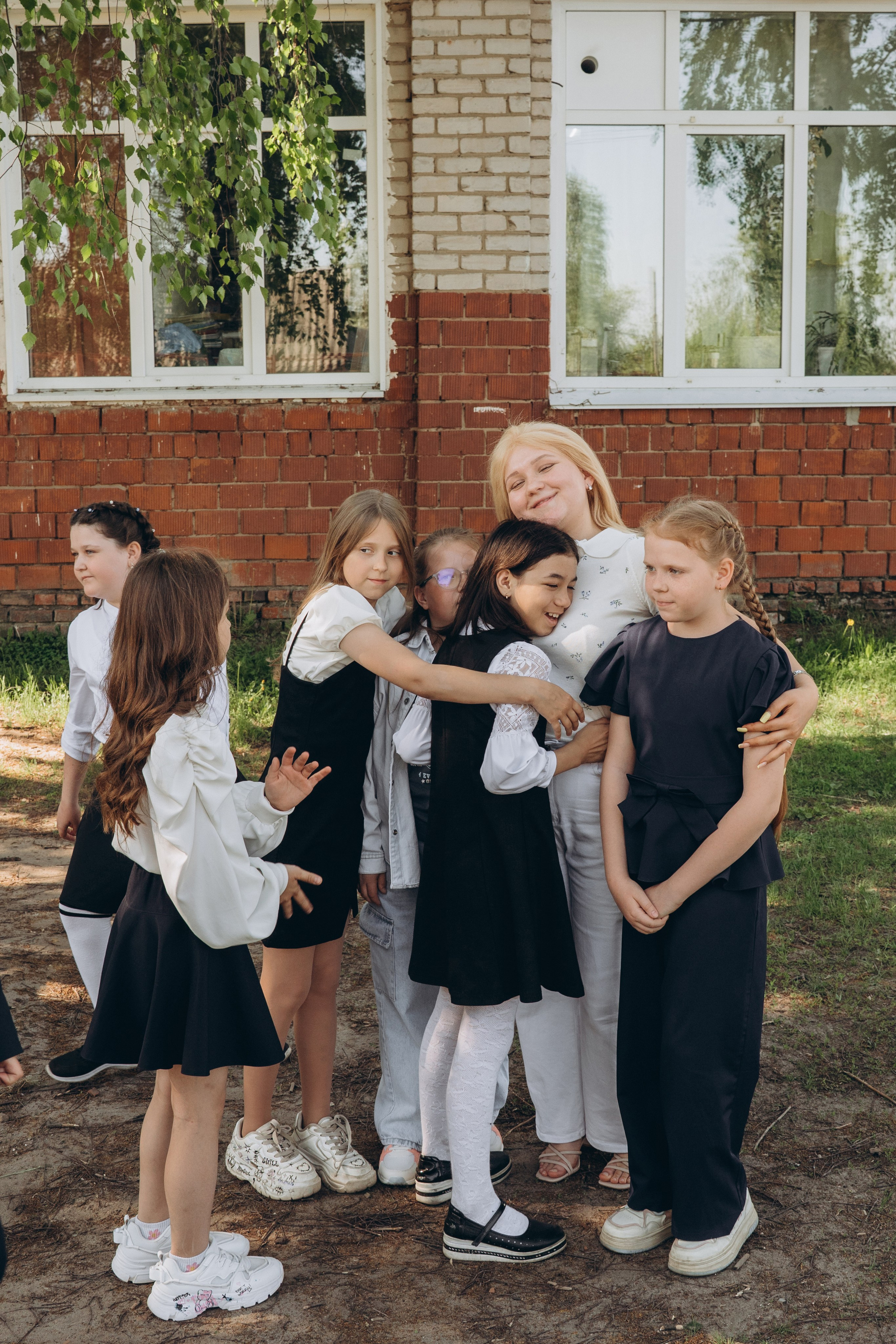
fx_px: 1568
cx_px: 448
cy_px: 672
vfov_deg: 46.4
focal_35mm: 42
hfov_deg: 31.9
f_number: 6.3
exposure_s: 1/250
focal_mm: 28
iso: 500
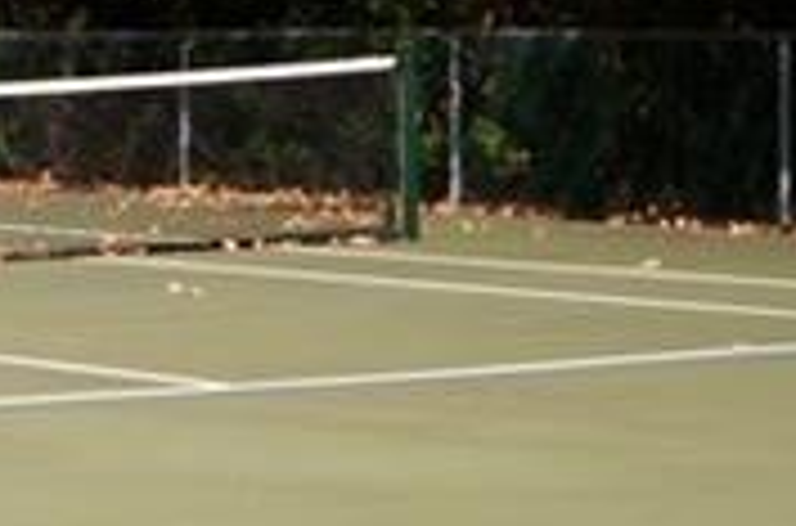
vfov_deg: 7.7
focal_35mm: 174
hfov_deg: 11.6
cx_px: -166
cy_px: -303
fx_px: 3837
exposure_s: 1/640
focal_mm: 20
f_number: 6.3
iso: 200
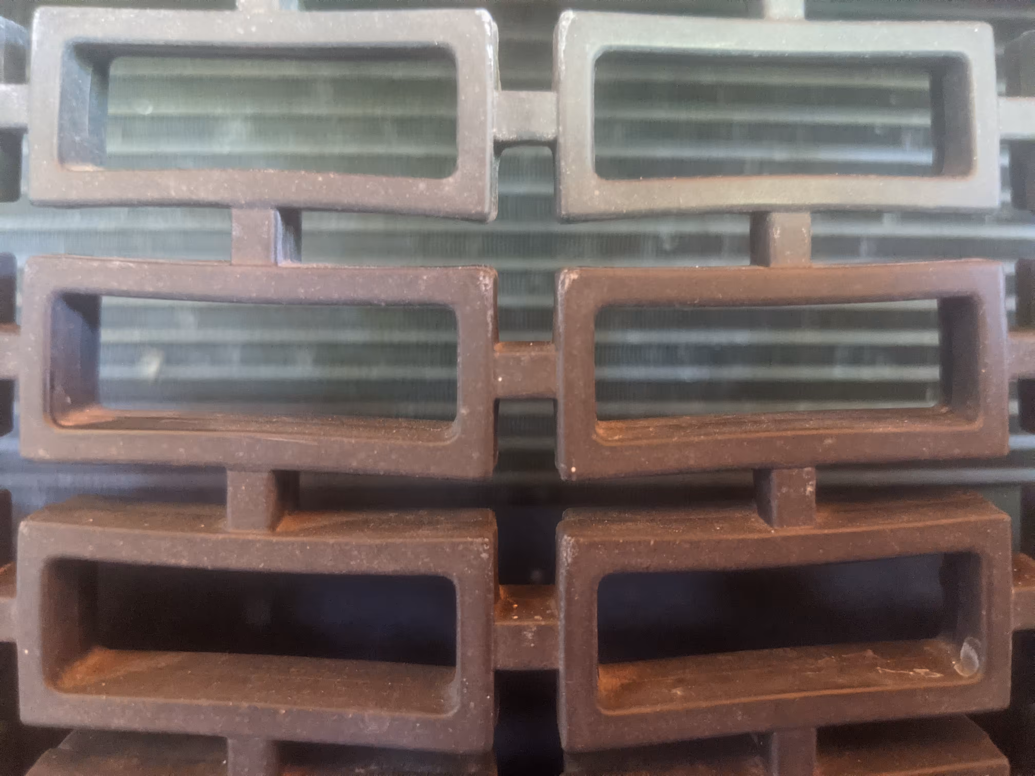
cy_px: 388
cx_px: 518
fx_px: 807
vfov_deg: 51.4
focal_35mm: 27
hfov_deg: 65.3
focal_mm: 4.44
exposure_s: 1/20
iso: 1397
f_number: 1.8
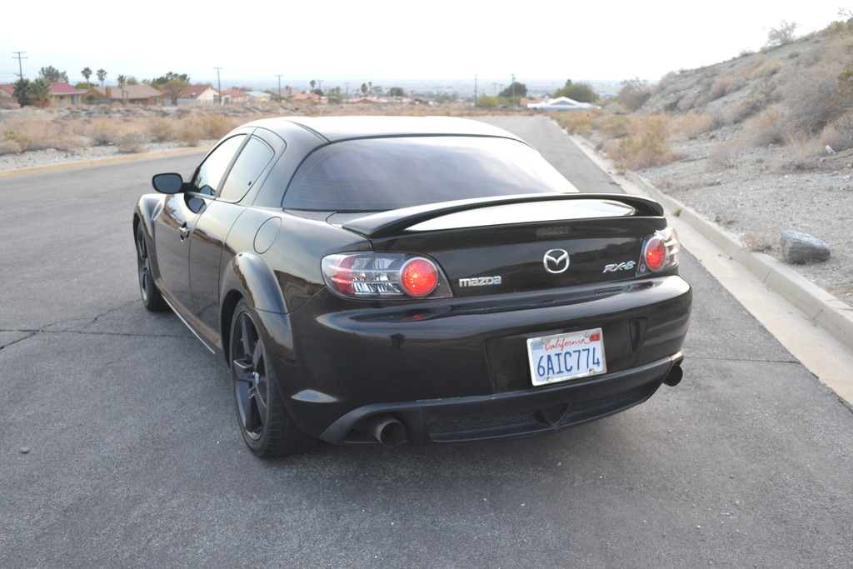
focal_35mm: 33
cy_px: 284
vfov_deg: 40.0
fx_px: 782
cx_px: 426
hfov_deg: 57.2
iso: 400
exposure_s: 1/80
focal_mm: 22
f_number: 4.5
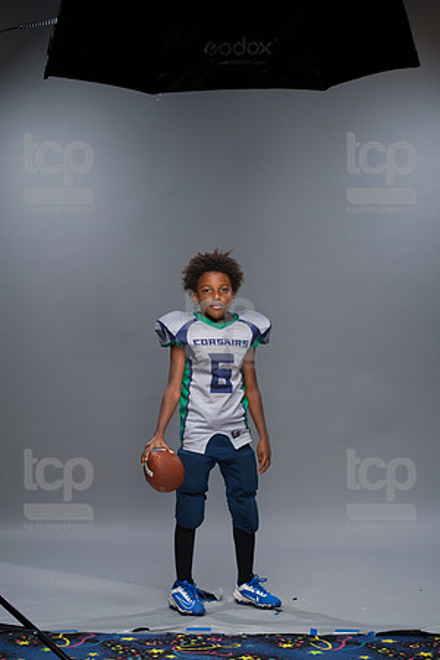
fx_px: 1467
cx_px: 220
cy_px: 330
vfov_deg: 25.4
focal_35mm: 80
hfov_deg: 17.1
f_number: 6.3
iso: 320
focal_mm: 80
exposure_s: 1/250
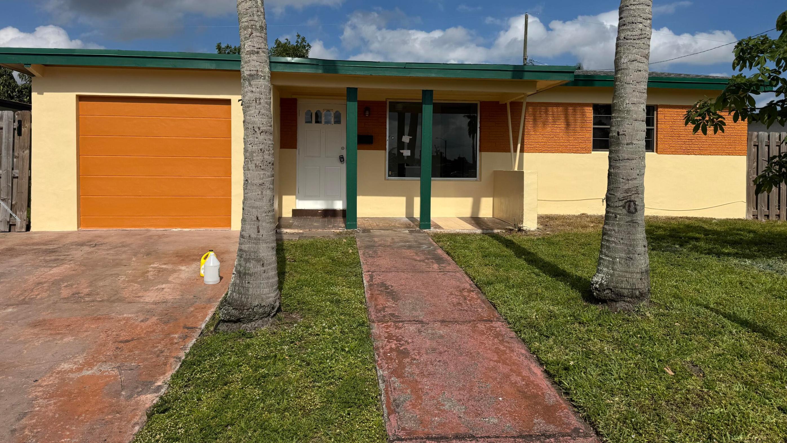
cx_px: 397
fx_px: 563
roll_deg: -1.3
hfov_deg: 69.9
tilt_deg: +0.5
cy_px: 170
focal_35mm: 27
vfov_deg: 42.6
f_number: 1.78
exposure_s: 1/10417
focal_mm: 6.76
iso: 80
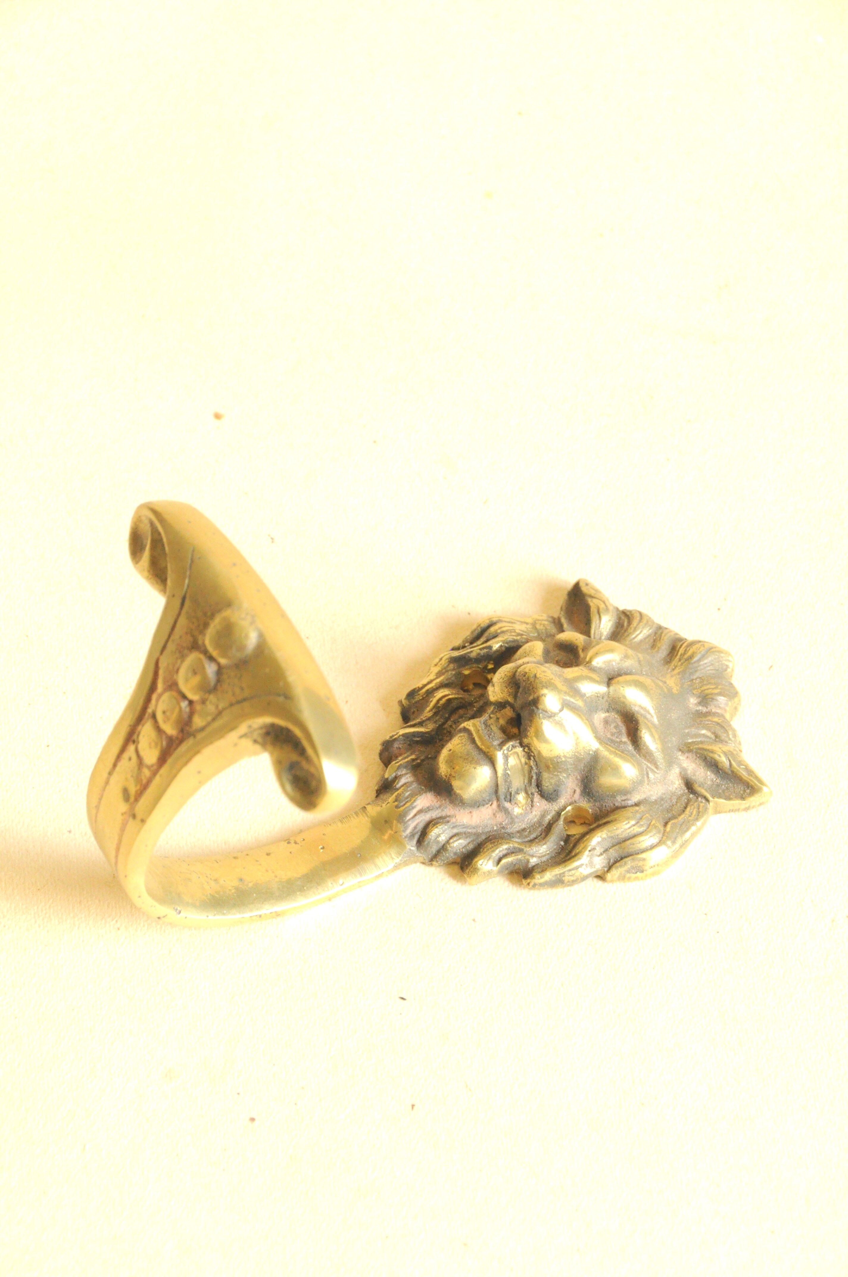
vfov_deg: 11.4
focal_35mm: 180
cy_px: 638
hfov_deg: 7.6
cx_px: 424
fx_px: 6376
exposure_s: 1/30
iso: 2000
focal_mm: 120
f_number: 13
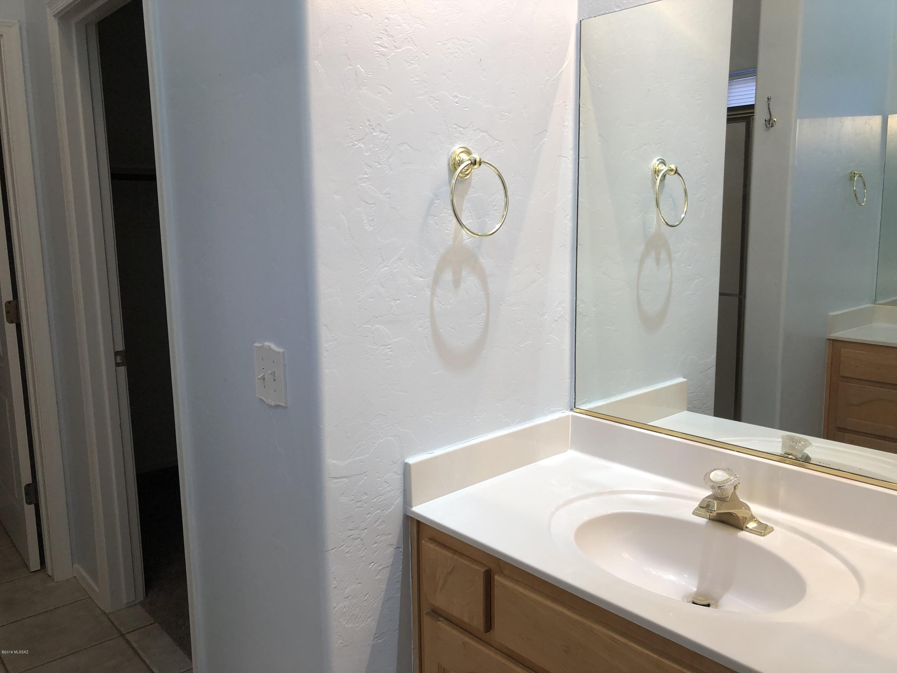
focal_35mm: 28
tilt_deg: -9.9
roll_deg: -0.2
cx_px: 448
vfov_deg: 49.7
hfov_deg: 63.4
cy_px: 336
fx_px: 726
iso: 25
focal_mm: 3.99
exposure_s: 1/40
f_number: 1.8
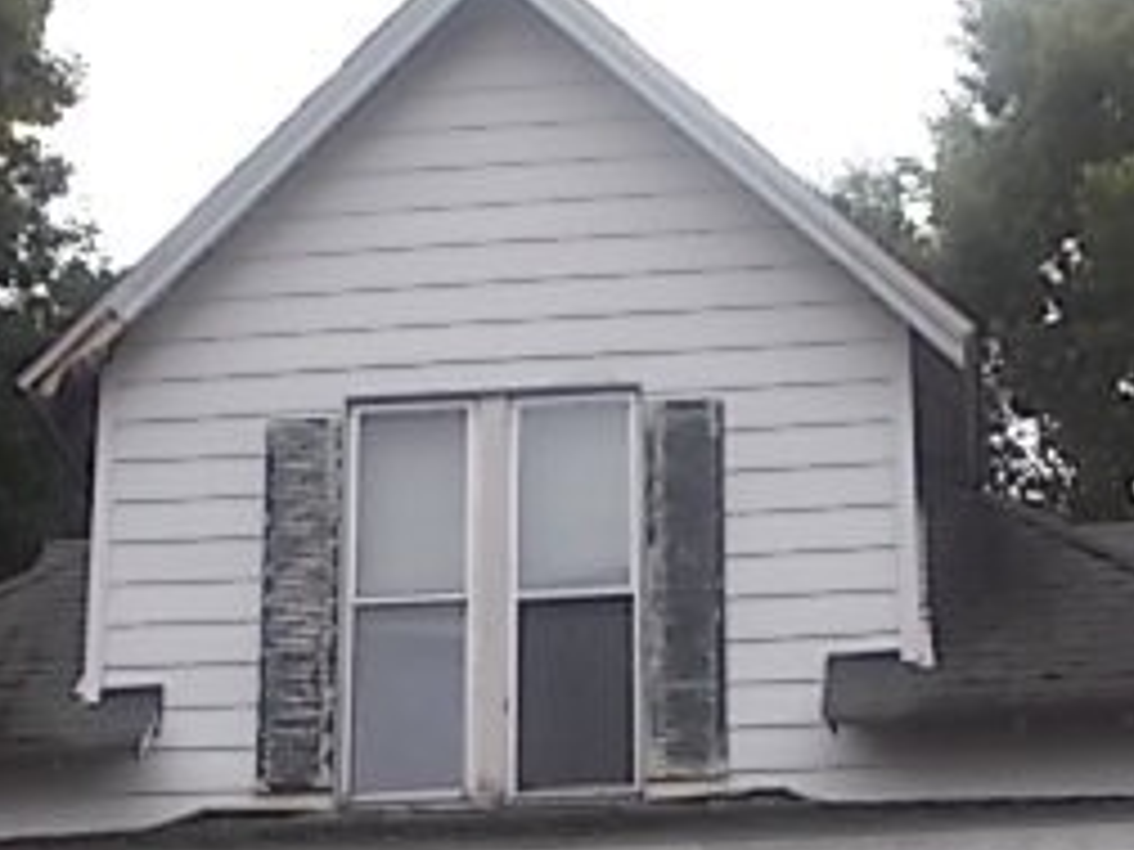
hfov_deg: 19.8
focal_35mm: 99
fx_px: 3243
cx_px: 594
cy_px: 841
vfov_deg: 14.7
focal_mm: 6.9
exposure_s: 1/100
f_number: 3.9
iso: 80
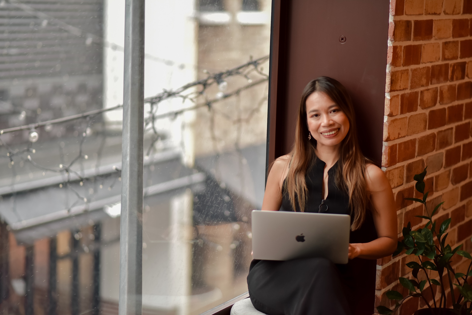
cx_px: 236
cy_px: 158
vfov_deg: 16.1
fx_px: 1114
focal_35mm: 85
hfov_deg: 23.9
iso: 800
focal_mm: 85
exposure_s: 1/400
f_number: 1.8
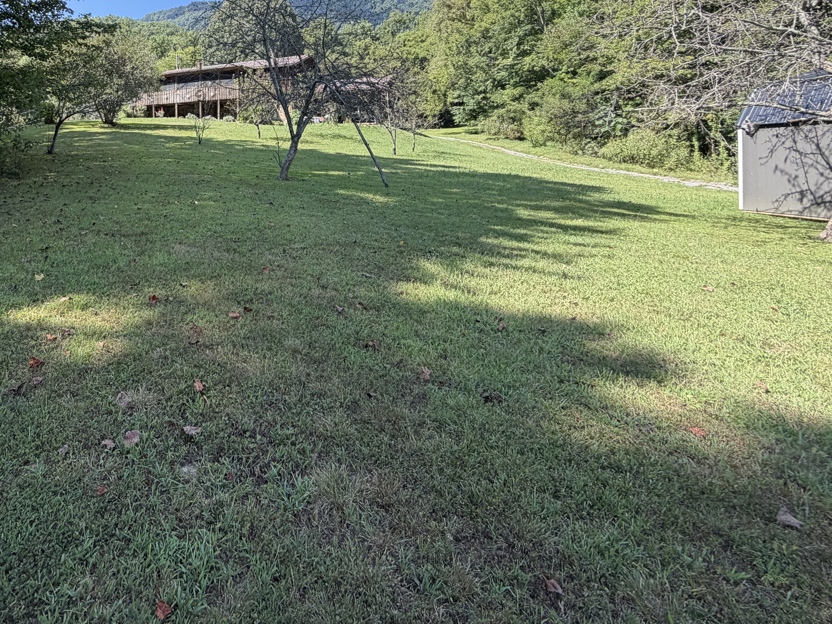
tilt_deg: +1.5
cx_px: 220
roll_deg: +0.2
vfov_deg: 57.6
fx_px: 529
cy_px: 147
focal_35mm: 22
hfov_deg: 71.8
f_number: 2.2
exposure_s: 1/502
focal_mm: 2.22
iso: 50
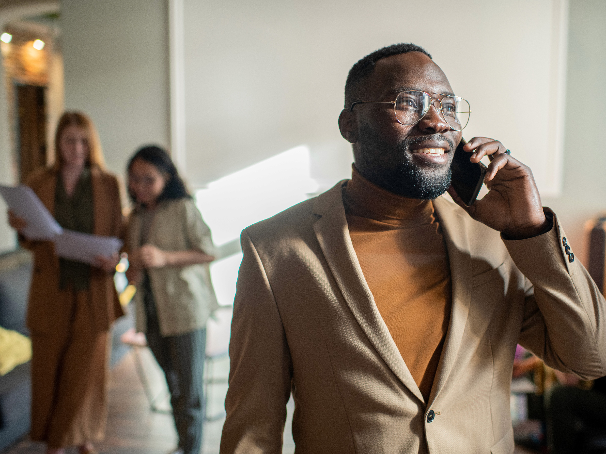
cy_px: 228
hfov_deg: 48.9
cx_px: 330
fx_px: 665
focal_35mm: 38
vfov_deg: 37.7
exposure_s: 1/100
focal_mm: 35
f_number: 2.2
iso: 400
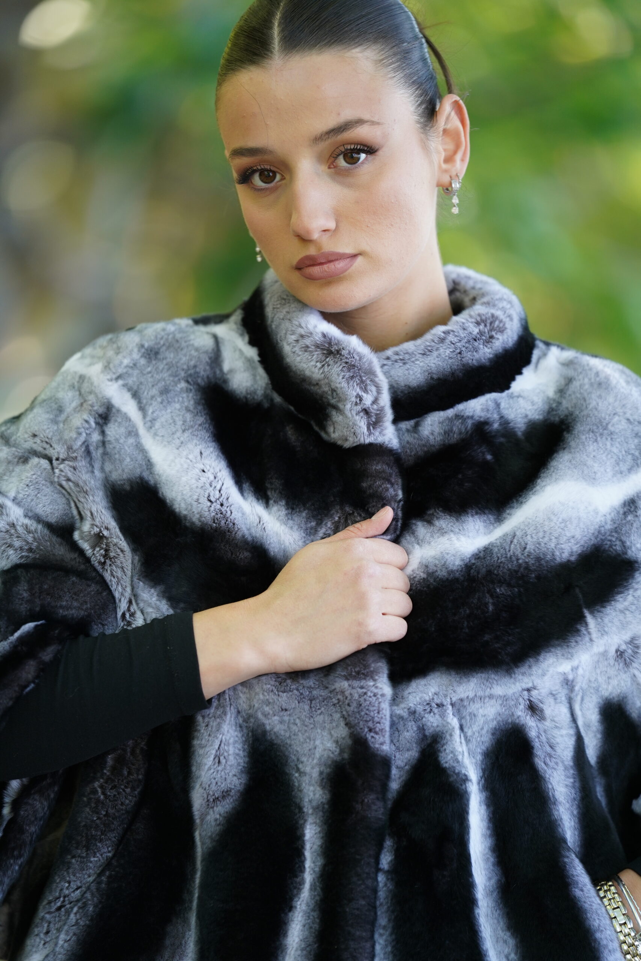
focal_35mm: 200
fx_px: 5341
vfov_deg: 10.3
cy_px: 480
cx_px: 320
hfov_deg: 6.9
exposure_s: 1/320
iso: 640
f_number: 2.8
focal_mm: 200
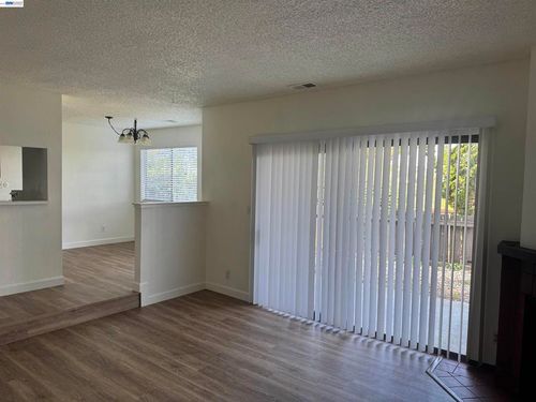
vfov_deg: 56.8
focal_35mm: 24
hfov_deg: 71.6
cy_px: 201
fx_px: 372
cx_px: 268
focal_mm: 6.76
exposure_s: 1/121
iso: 100
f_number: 1.78
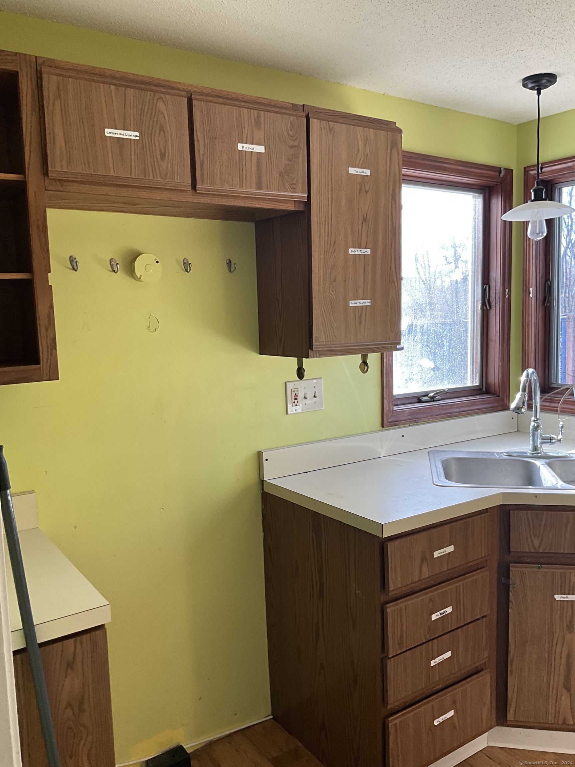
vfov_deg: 61.7
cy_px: 384
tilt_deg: -6.8
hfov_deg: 48.2
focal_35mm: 29
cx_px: 288
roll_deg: +0.7
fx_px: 642
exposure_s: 1/122
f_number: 1.8
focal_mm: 3
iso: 64
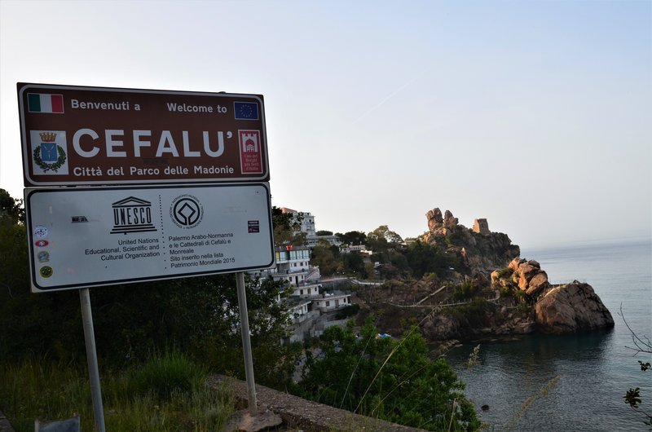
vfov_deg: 36.7
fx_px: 651
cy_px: 216
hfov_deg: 53.2
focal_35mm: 36
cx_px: 326
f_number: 9
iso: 250
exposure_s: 1/100
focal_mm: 24
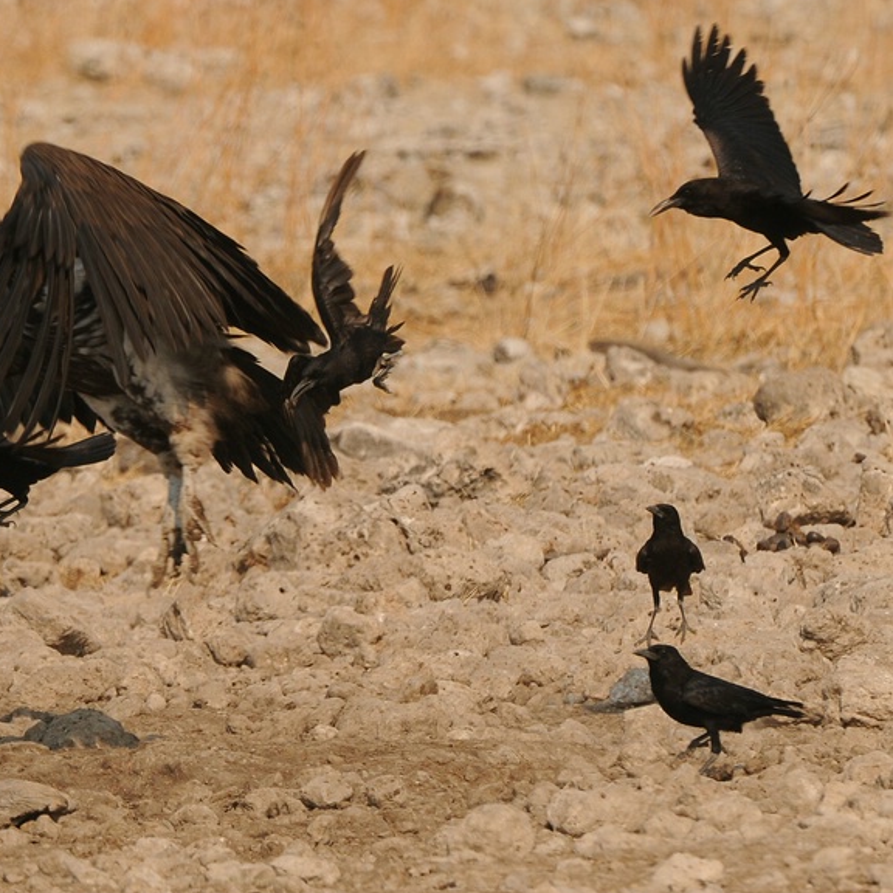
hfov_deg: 2.0
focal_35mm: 884
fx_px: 25801
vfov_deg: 2.0
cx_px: 158
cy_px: 411
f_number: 7.1
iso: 200
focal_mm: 400
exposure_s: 1/640
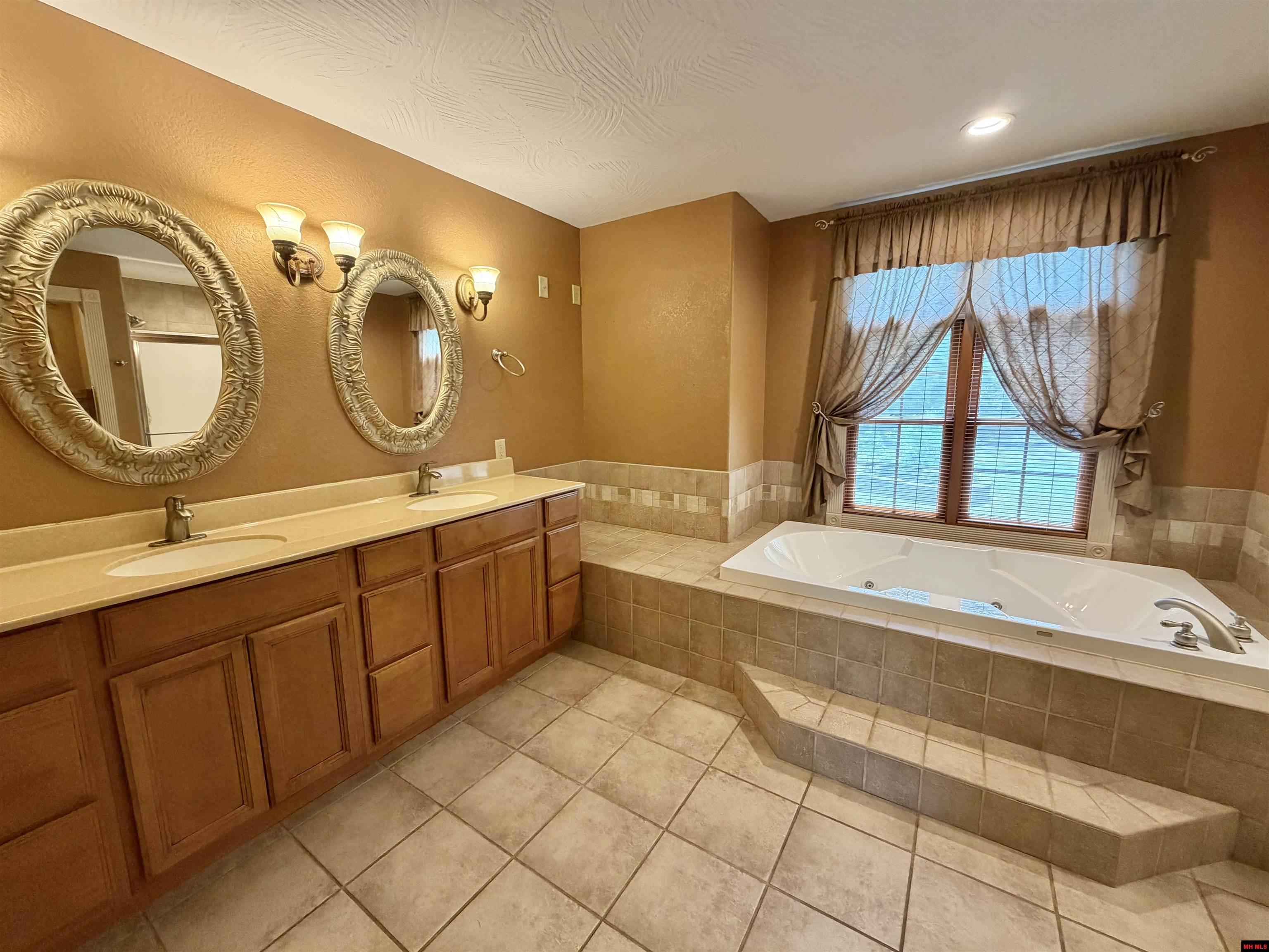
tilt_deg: -9.6
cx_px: 634
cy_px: 476
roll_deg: +0.4
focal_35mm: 14
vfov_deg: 85.7
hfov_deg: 102.1
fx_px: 513
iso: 250
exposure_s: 1/60
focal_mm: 2.22
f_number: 2.2
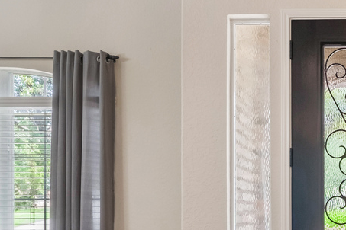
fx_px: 481
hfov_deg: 34.9
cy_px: 200
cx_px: 365
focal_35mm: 50
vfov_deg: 26.2
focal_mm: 9
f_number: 7.1
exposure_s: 1/2.5
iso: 500
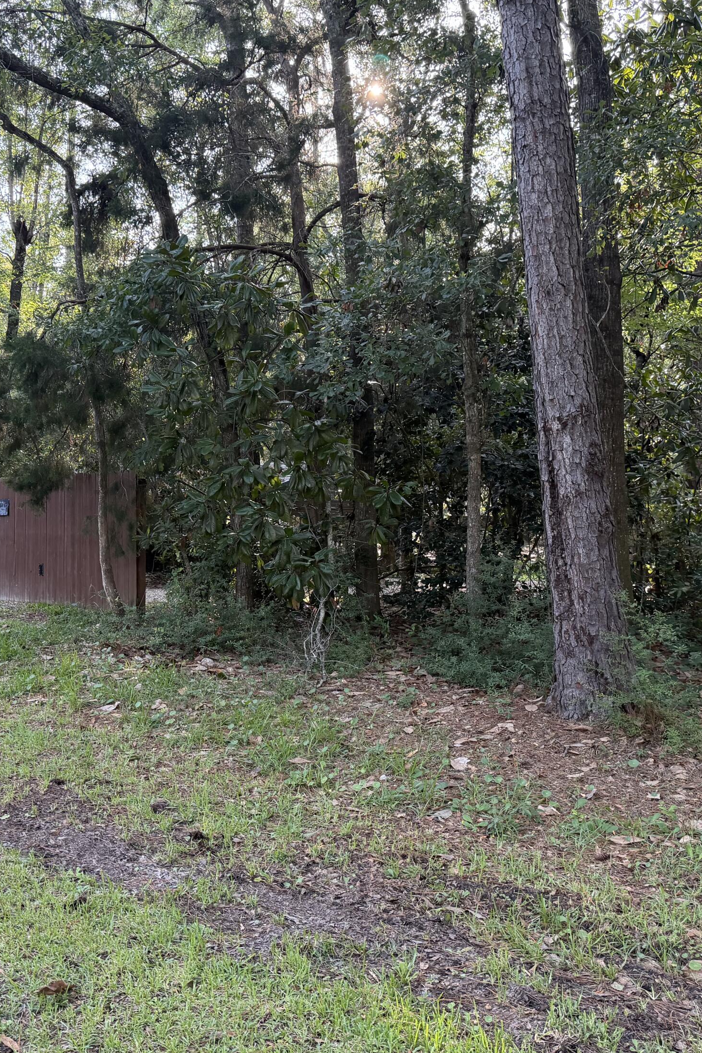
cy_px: 535
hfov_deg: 38.8
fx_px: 994
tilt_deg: -2.3
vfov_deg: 55.8
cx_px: 290
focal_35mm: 34
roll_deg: -0.7
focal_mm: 6.76
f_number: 1.78
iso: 200
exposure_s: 1/177
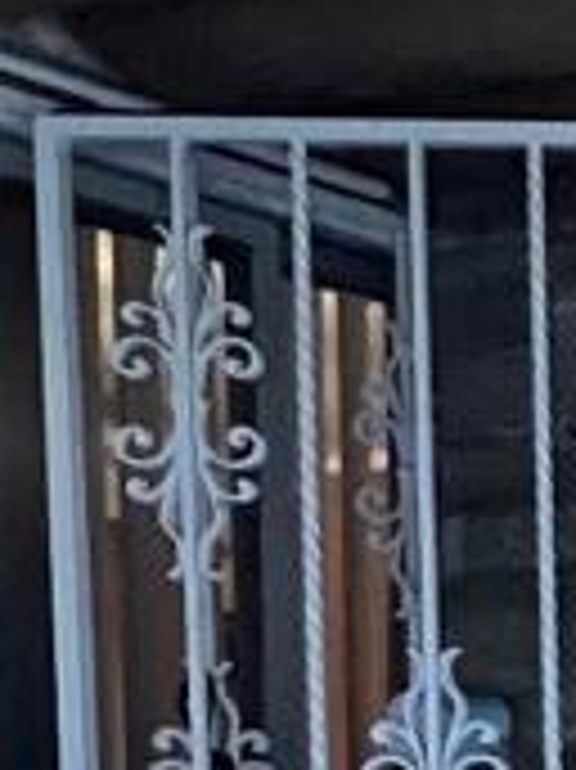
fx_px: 1733
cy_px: 878
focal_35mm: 78
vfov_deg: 23.3
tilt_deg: -1.4
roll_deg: -0.6
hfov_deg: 12.2
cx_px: 1584
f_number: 1.8
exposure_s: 1/60
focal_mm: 1.57
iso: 500
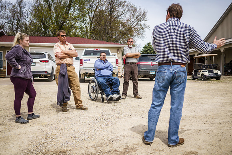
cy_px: 80
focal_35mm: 37
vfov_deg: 36.1
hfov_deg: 52.1
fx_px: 237
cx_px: 113
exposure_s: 1/4000
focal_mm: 35
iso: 200
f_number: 2.8
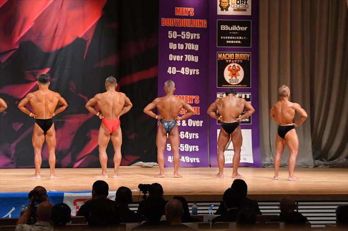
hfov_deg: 13.7
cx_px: 174
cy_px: 116
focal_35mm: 150
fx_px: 1449
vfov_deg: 9.1
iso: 6400
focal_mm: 100
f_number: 5.6
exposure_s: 1/400
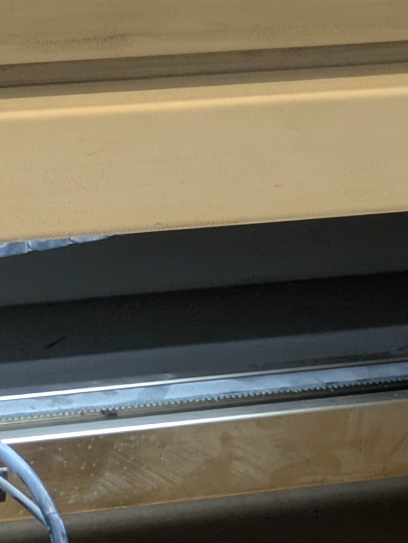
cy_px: -154
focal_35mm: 226
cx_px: -276
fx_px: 3547
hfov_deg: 6.5
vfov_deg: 8.6
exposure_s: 1/100
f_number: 1.89
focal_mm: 5.43
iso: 134
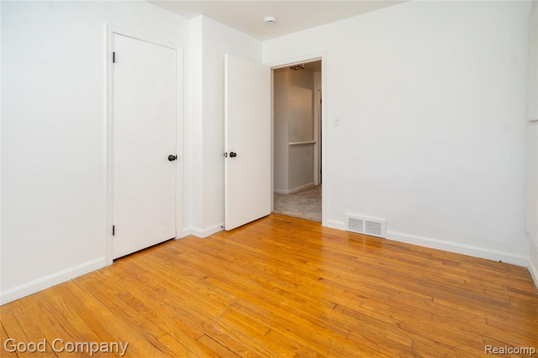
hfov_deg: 96.8
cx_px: 269
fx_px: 239
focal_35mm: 16
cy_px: 179
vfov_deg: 73.7
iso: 250
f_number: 5.6
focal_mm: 16
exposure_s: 1/80
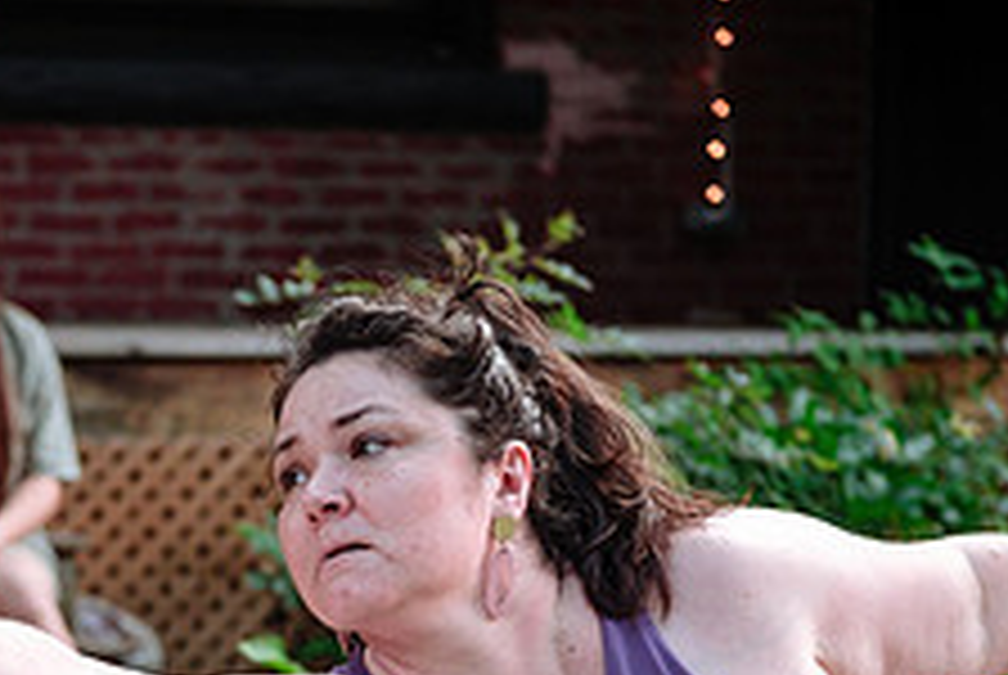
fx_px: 3869
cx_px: 137
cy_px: 720
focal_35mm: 138
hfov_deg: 14.7
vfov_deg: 9.9
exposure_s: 1/400
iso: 500
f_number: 1.8
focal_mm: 32.2
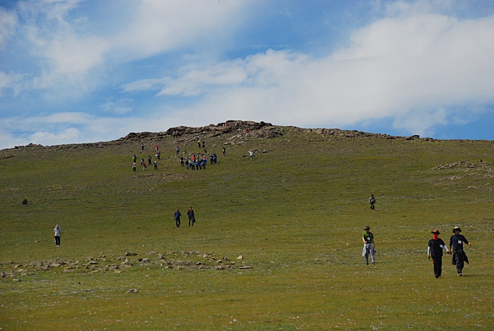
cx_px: 247
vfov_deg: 12.2
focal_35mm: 112
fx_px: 1546
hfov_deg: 18.2
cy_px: 166
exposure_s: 1/2500
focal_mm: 75
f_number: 5.6
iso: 400
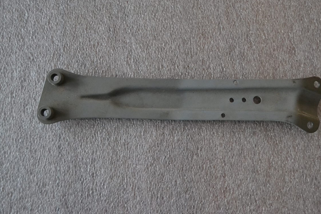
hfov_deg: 45.3
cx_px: 184
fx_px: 383
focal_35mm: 43
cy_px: 97
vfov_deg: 31.2
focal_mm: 24
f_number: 4
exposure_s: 1/60
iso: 3200
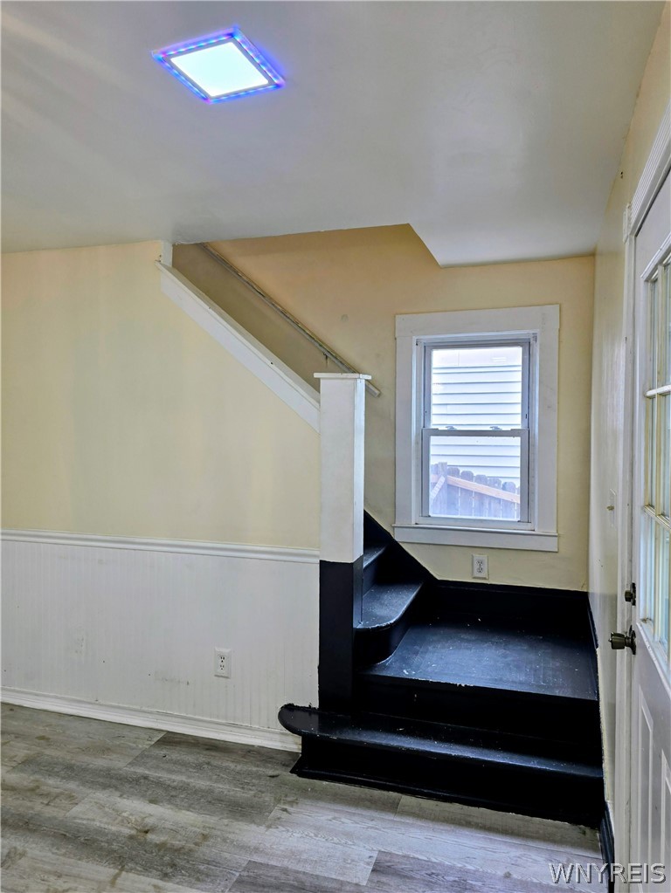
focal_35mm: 23
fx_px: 594
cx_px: 336
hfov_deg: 58.9
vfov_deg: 73.9
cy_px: 446
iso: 40
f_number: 1.7
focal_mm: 6.3
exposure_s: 1/120
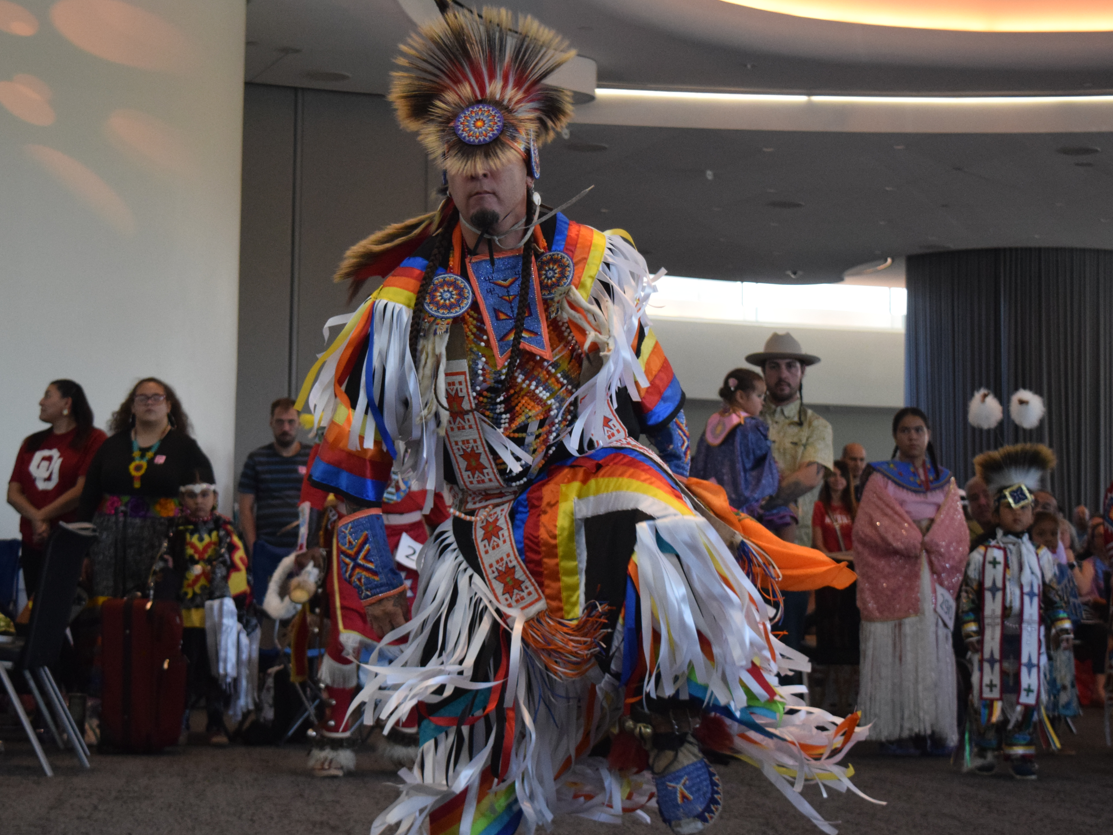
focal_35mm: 69
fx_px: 2219
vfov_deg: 21.3
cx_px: 452
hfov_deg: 28.1
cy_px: 410
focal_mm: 40
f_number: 4.8
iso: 2500
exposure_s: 1/500
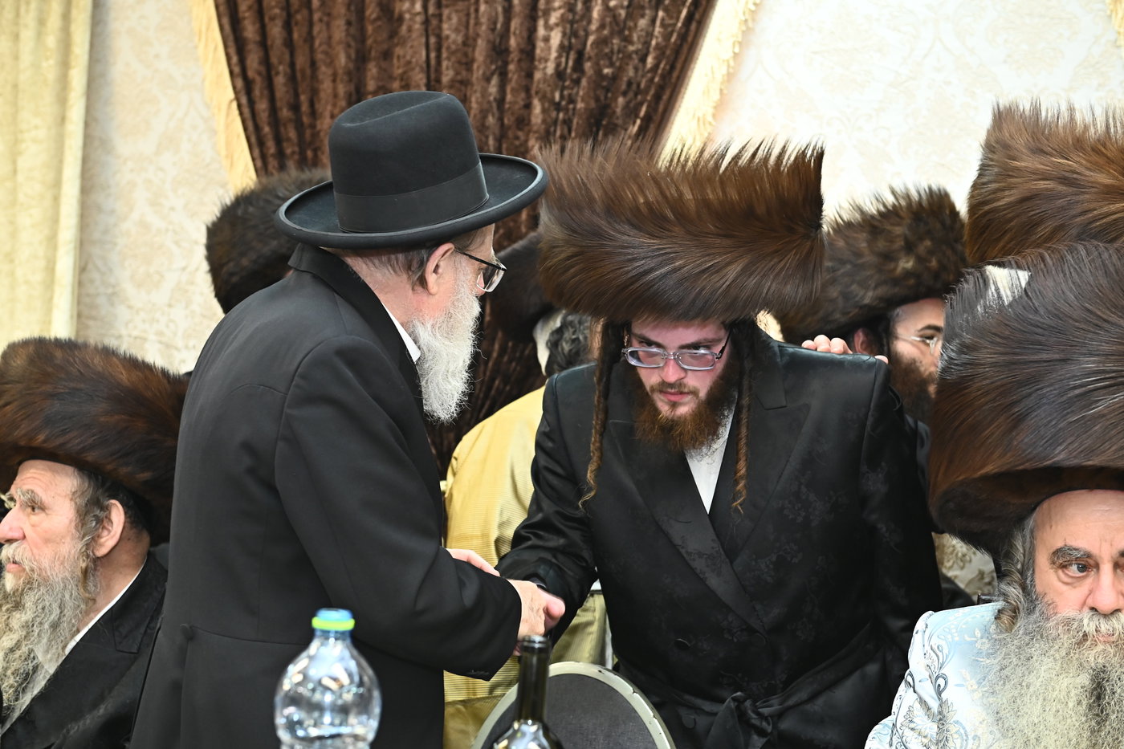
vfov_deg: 22.6
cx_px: 562
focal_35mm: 60
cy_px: 374
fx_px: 1873
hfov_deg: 33.4
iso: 2000
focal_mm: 60
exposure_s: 1/200
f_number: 4.5
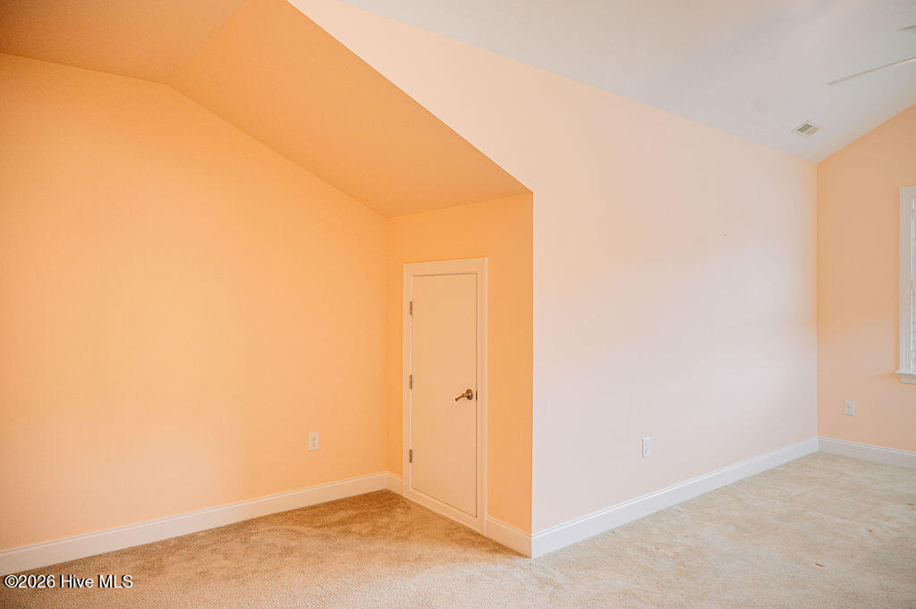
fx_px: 610
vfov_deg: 53.1
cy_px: 304
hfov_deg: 73.8
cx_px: 458
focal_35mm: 24
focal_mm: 24
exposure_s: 1/160
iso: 1000
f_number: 4
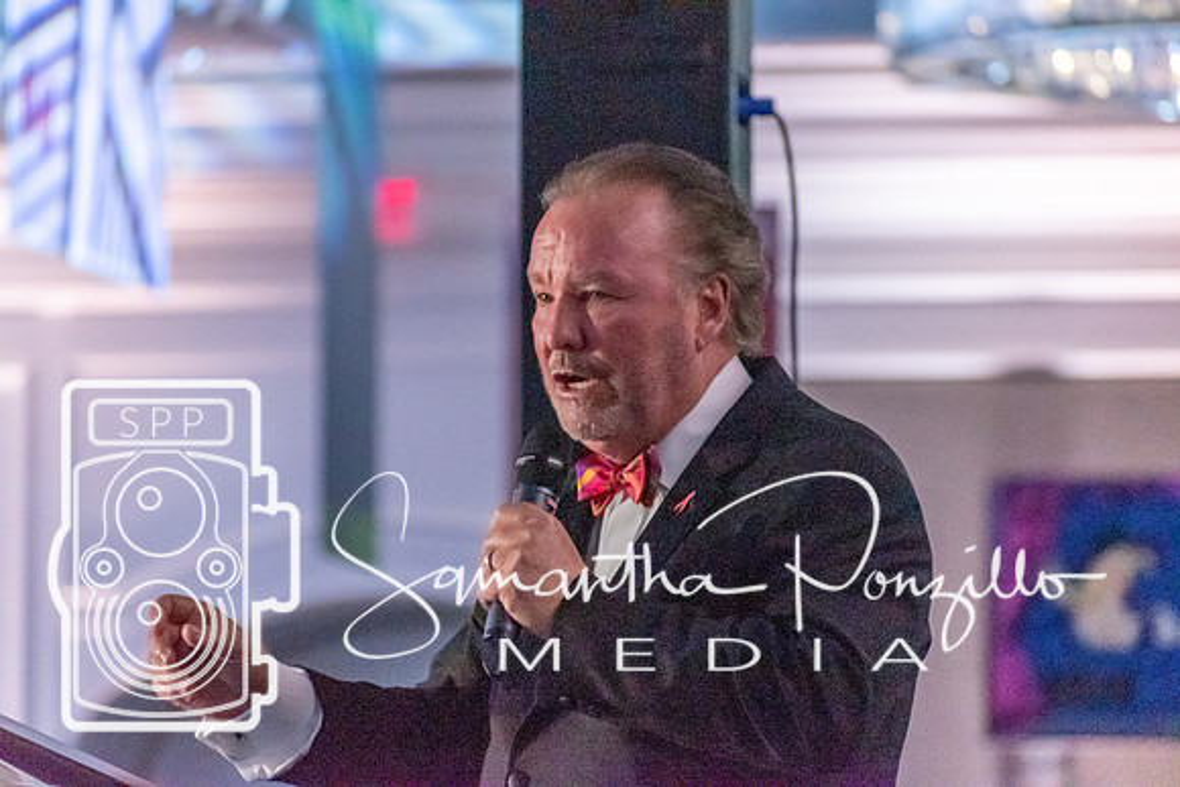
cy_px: 394
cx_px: 590
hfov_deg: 8.1
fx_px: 8360
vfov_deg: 5.4
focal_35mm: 255
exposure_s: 1/200
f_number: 5
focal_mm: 170
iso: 12800
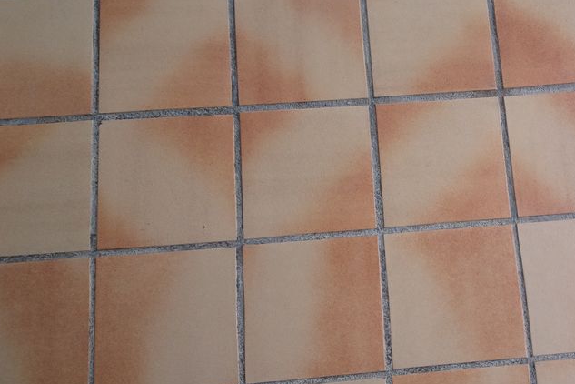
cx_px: 425
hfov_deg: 41.6
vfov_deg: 29.2
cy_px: 177
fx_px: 735
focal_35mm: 46
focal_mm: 3.7
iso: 64
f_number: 1.9
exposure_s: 1/132
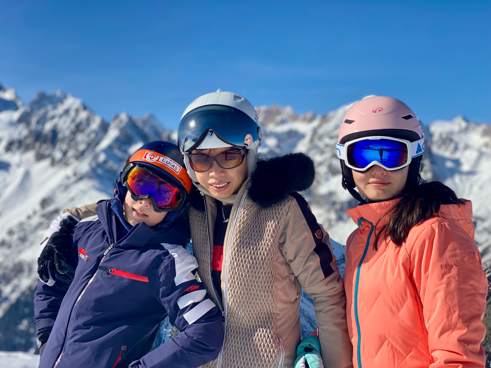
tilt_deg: +1.3
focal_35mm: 52
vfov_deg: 28.0
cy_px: 184
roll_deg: +0.9
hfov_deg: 36.8
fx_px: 738
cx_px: 246
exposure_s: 1/1453
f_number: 2
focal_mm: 6
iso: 20
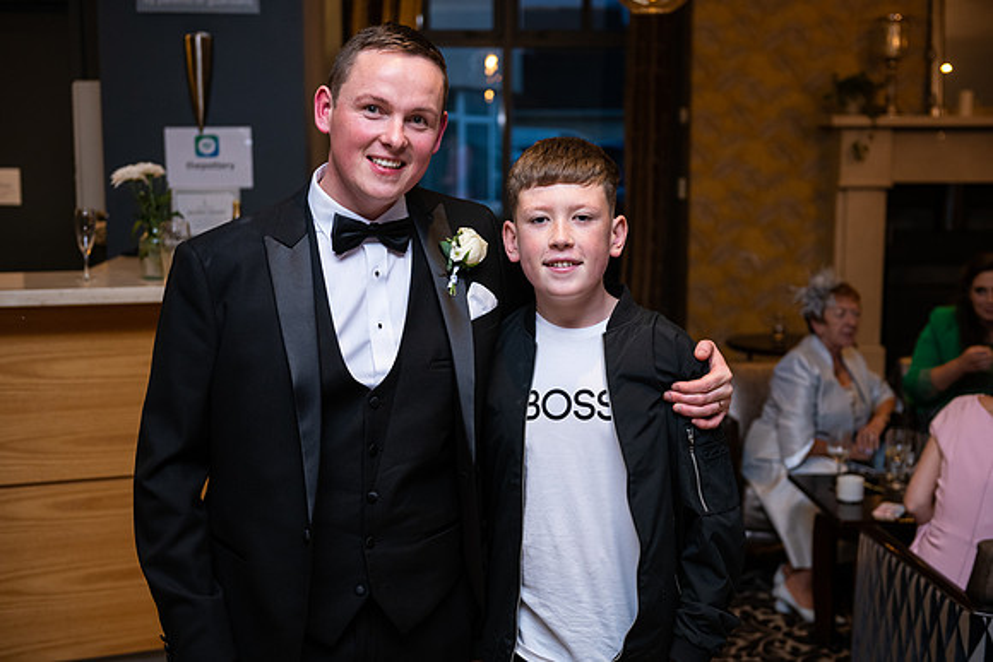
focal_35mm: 50
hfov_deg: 39.6
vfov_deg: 27.0
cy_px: 331
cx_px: 496
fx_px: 1379
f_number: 3.5
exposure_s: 1/160
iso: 640
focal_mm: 50
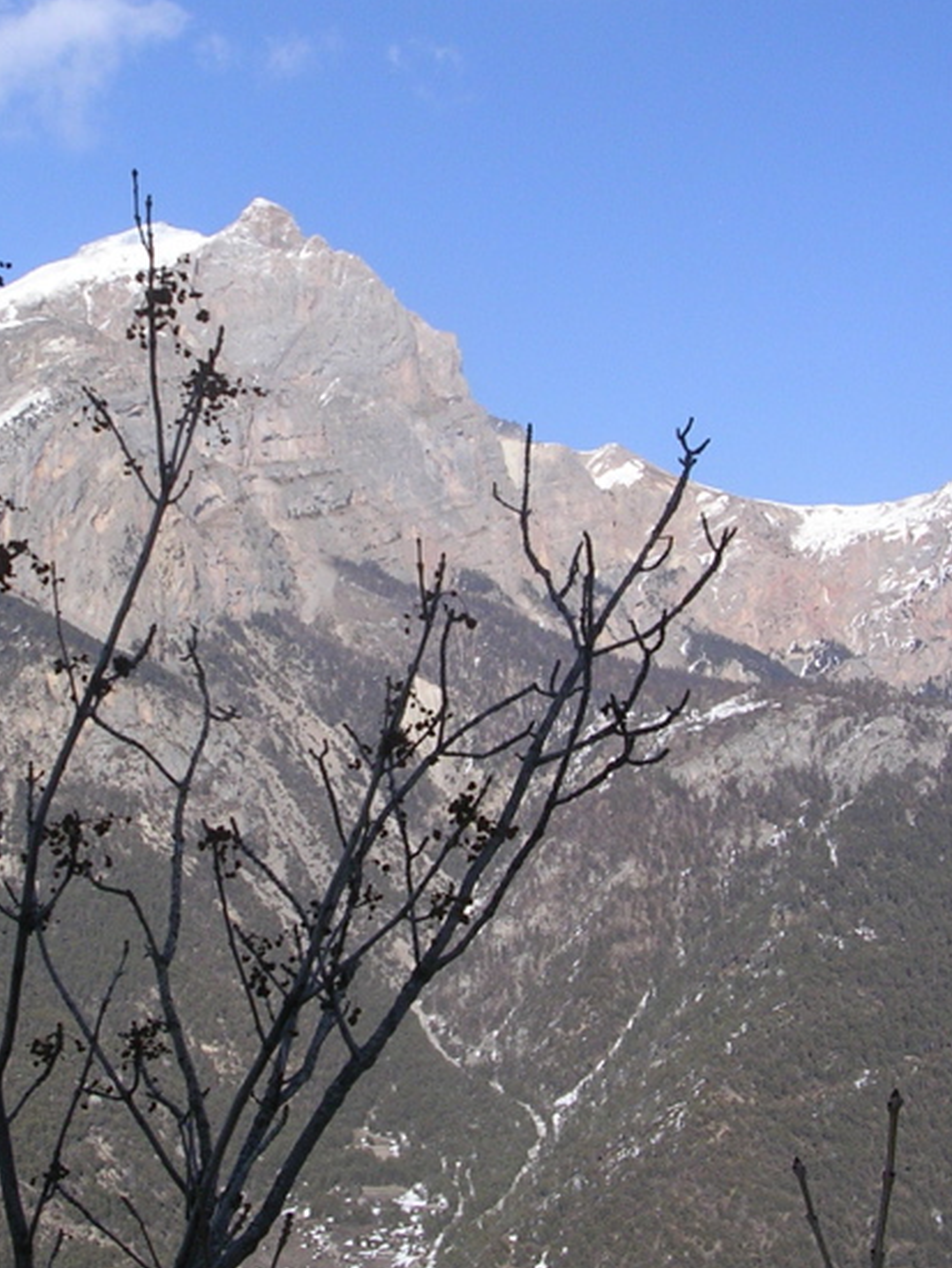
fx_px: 2125
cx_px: 341
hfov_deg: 25.2
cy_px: 579
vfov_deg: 33.2
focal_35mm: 58
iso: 71
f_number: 5.6
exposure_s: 1/432
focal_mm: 5.8
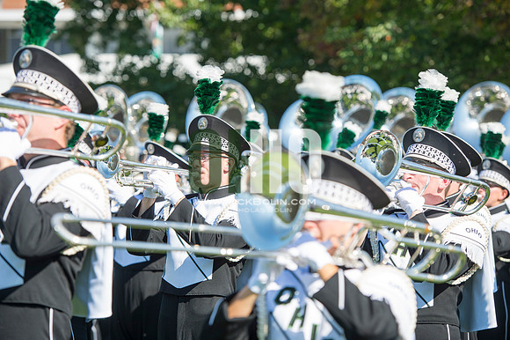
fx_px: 1911
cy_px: 170
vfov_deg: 10.1
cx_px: 255
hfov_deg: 15.2
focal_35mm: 135
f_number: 4.5
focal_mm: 135
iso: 200
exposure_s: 1/1000
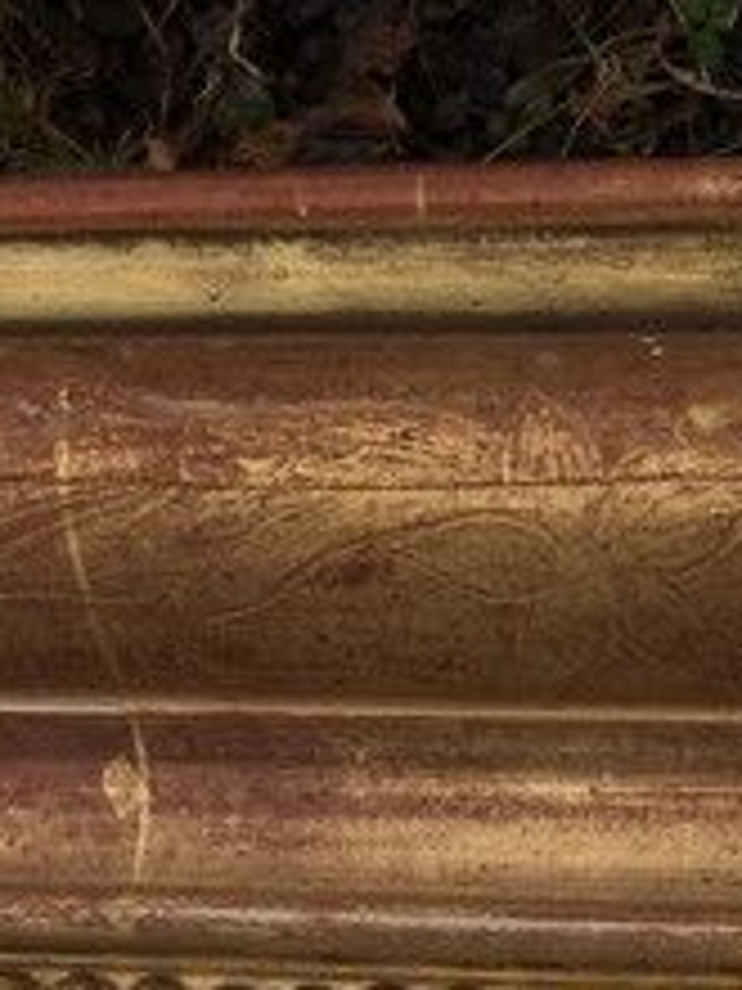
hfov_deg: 17.4
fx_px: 2258
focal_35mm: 79
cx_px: 994
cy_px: 1233
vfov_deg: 22.5
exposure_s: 1/1109
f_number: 2.2
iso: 32
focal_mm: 4.15
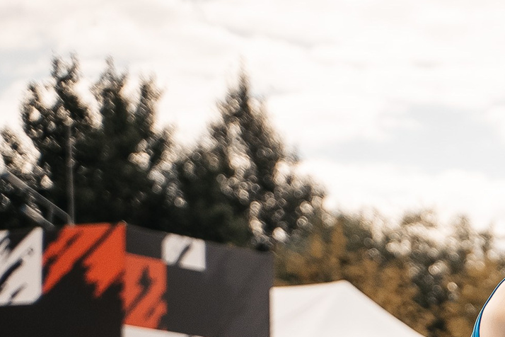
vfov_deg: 5.0
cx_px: 743
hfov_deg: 7.5
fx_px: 3773
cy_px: 583
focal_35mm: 269
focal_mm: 75
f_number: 3.5
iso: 320
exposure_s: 1/4000
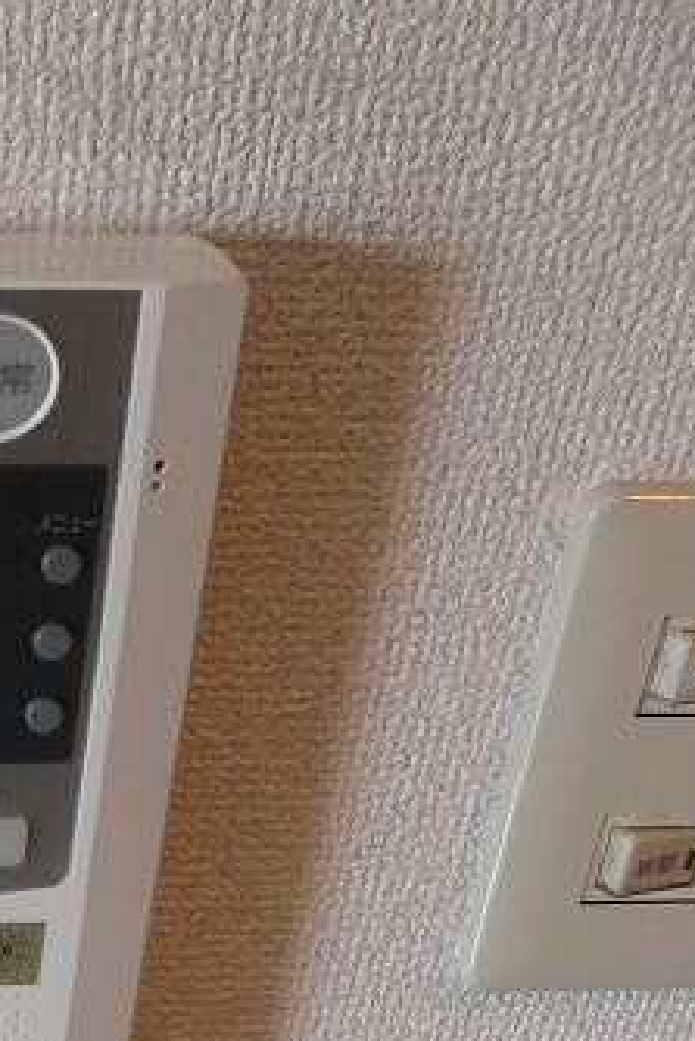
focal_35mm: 61
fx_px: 1764
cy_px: 809
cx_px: -215
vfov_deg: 32.1
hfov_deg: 20.3
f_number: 3.1
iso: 400
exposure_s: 1/50
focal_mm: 5
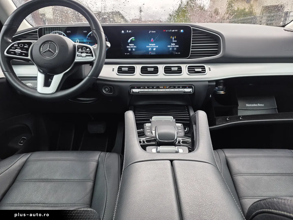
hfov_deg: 73.9
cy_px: 110
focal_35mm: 23
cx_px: 146
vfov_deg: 58.9
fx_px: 195
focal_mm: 6.3
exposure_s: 1/180
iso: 40
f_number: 1.7
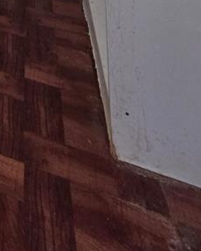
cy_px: -271
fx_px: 394
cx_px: -173
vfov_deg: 18.4
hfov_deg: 19.8
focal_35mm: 53
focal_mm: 2.2
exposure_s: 1/120
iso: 200
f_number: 2.2
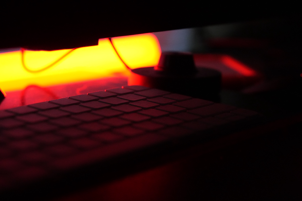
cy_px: 100
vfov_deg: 16.2
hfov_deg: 24.2
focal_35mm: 84
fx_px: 704
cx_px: 151
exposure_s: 1/800
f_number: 2.8
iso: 5000
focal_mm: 56
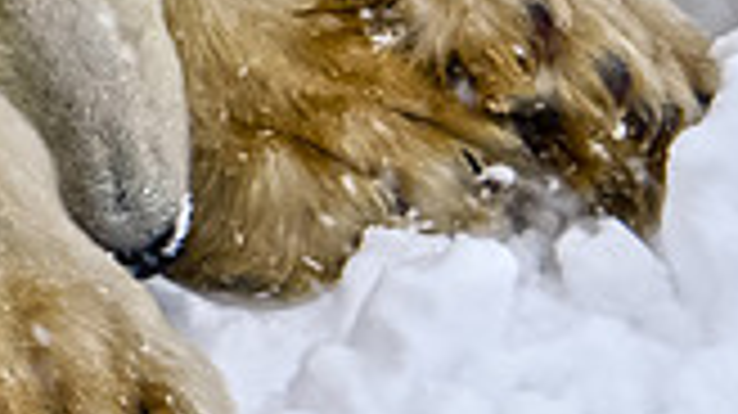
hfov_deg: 2.3
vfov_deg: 1.3
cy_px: 9
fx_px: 17969
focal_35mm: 919
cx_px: -320
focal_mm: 165
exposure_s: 1/180
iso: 250
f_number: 8
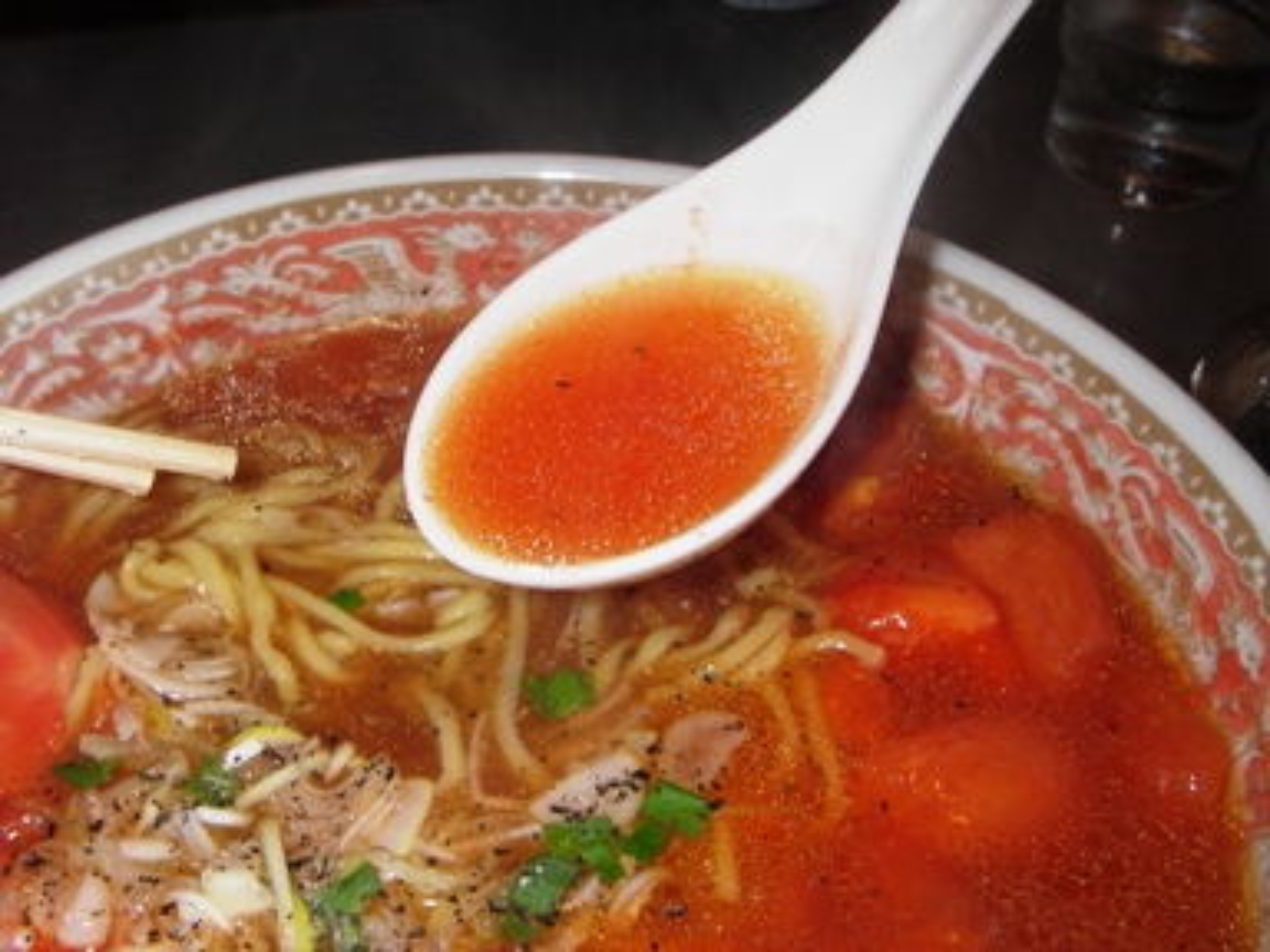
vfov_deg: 37.7
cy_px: 476
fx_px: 1394
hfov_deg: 49.0
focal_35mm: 38
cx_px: 635
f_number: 6.6
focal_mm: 6.3
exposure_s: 1/30
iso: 50
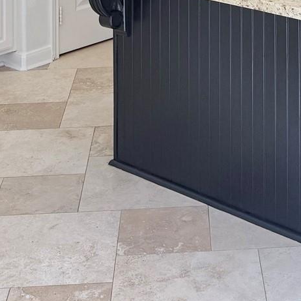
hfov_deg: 18.2
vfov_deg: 16.6
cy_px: -171
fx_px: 925
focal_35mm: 94
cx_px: 270
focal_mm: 6.76
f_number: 1.78
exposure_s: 1/252
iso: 64
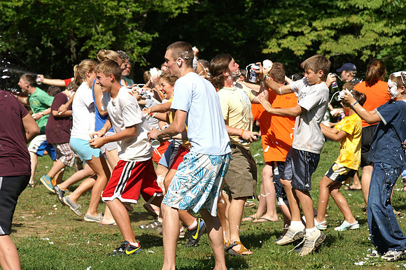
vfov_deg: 9.1
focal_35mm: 150
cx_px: 203
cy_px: 135
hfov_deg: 13.7
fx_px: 1691
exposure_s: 1/640
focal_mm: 100
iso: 100
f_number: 6.3
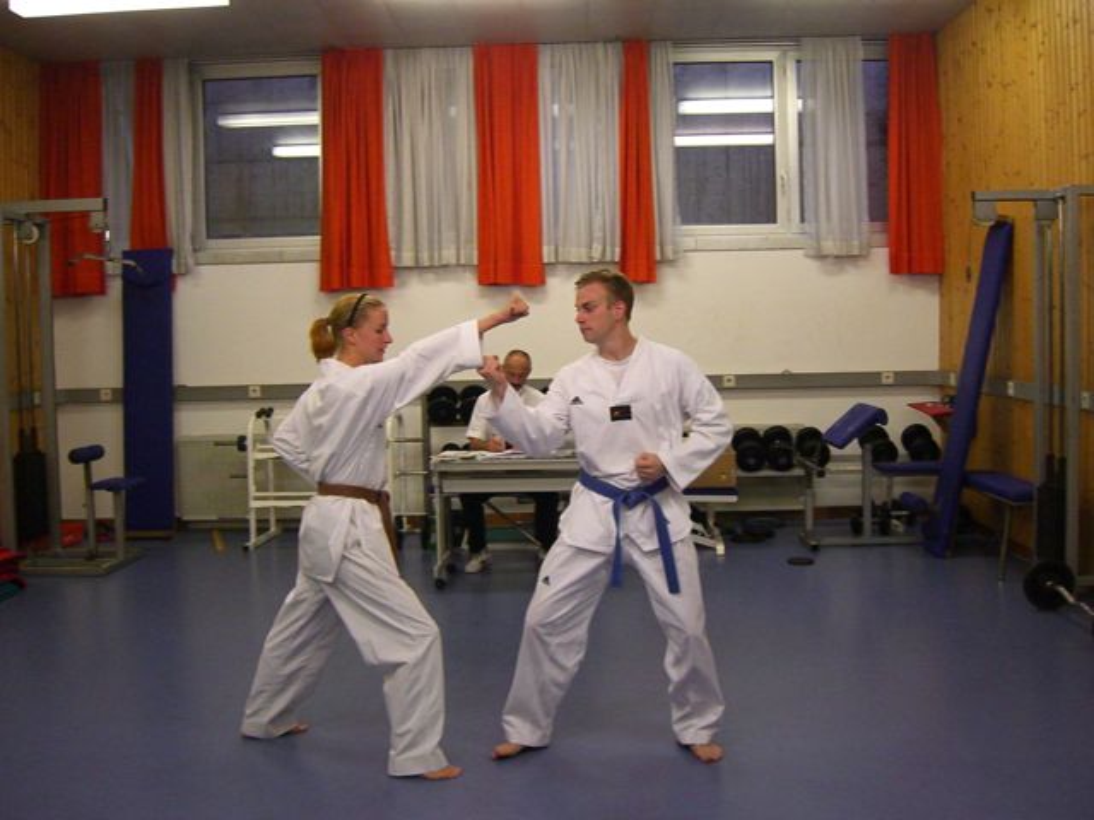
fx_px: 1201
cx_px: 547
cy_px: 410
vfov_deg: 37.7
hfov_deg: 49.0
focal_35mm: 38
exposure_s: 1/60
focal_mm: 7.9
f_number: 2.8
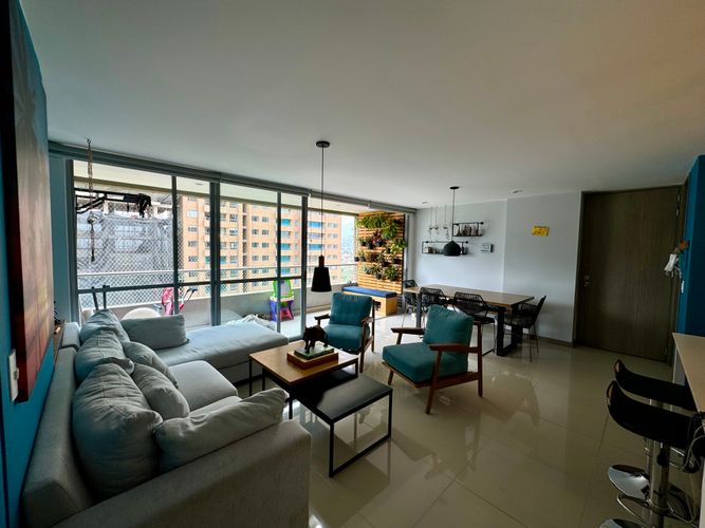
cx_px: 352
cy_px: 264
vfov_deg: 85.7
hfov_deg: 102.1
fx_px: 285
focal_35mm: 14
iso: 40
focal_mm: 2.22
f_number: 2.2
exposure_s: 1/136
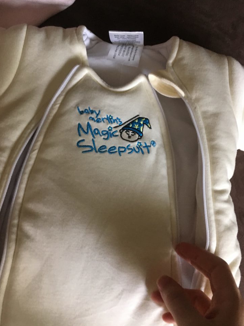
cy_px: 170
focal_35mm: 31
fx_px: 291
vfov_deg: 58.3
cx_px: 124
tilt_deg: -80.7
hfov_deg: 45.4
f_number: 2.2
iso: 160
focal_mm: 4.15
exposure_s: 1/30
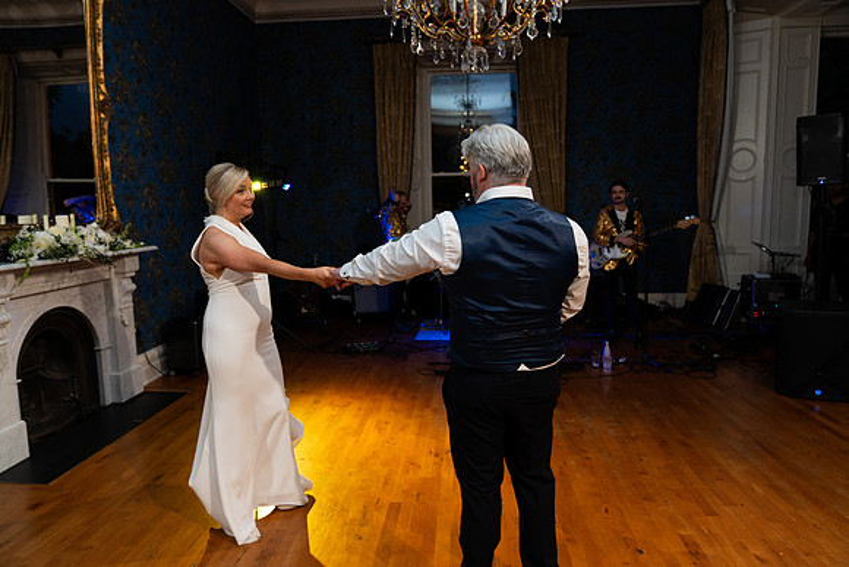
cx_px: 424
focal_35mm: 25
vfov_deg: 51.3
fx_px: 590
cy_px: 284
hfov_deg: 71.5
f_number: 2.8
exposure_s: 1/160
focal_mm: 25
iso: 1250
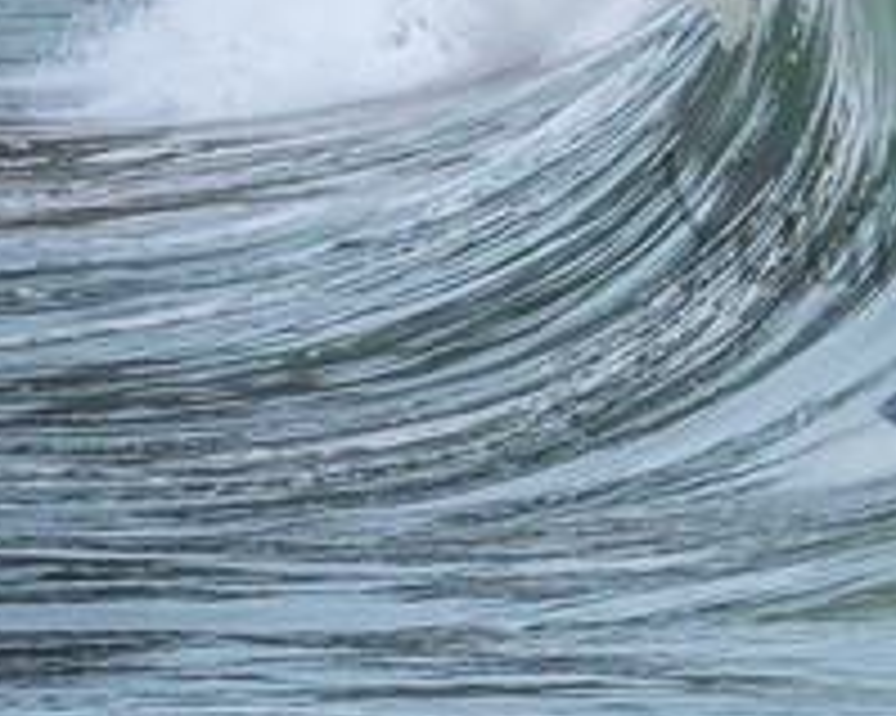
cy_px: 182
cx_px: 1126
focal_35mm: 2052
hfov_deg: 0.9
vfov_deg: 0.8
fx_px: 54389
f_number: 5.6
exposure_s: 1/1000
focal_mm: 500
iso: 560
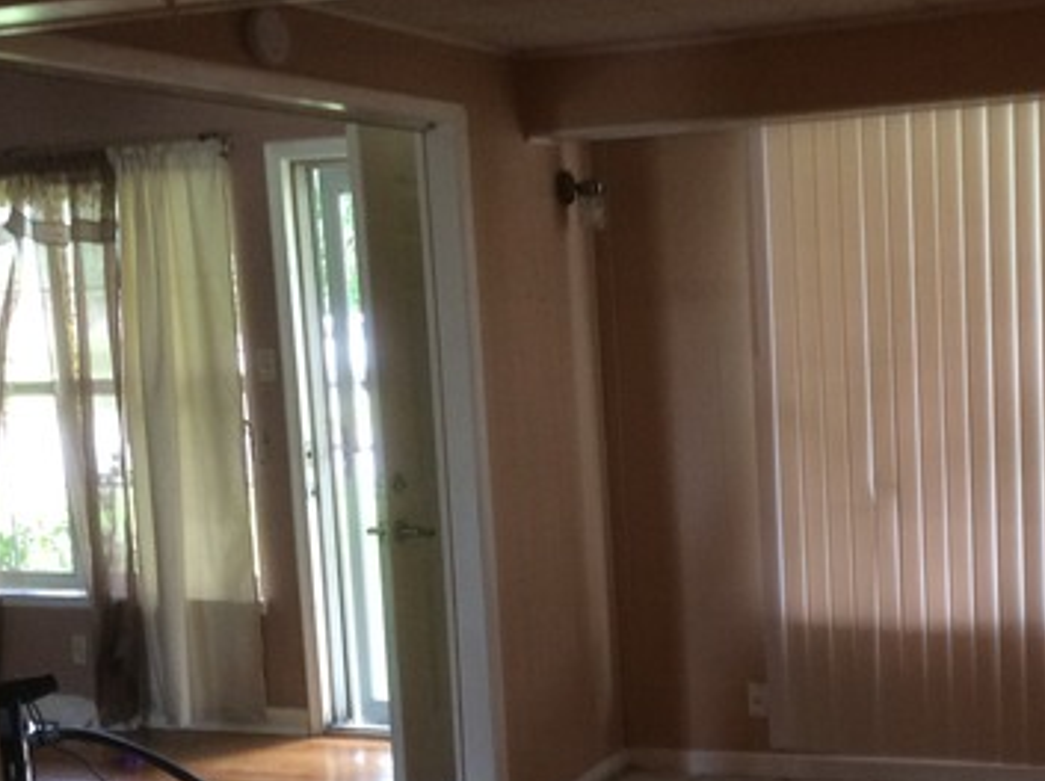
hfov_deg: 32.7
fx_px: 1749
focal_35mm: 58
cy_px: 509
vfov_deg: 25.1
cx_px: 773
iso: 80
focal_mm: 3.3
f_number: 2.4
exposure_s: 1/24
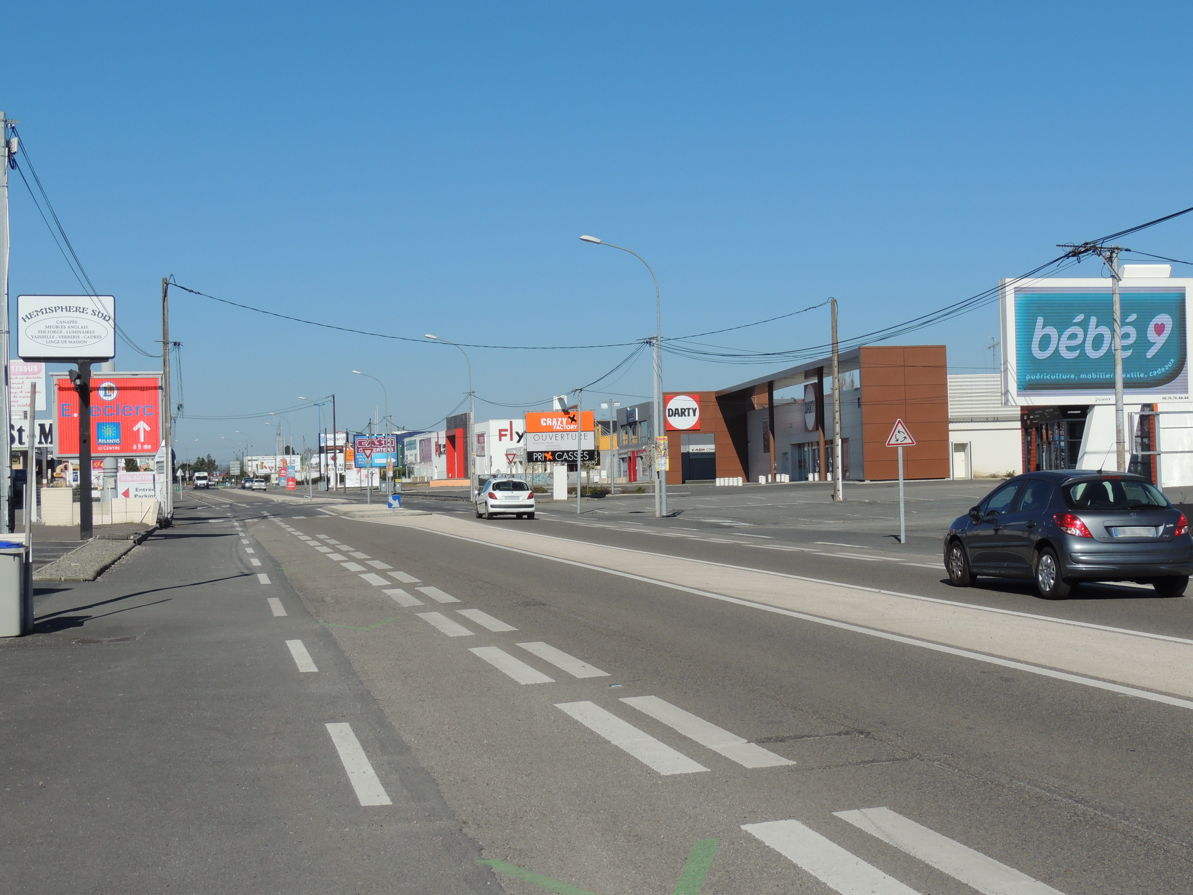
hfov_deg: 38.2
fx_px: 1723
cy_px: 448
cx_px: 596
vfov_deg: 29.1
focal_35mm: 50
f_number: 4.5
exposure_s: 1/1250
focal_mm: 8.9
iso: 100
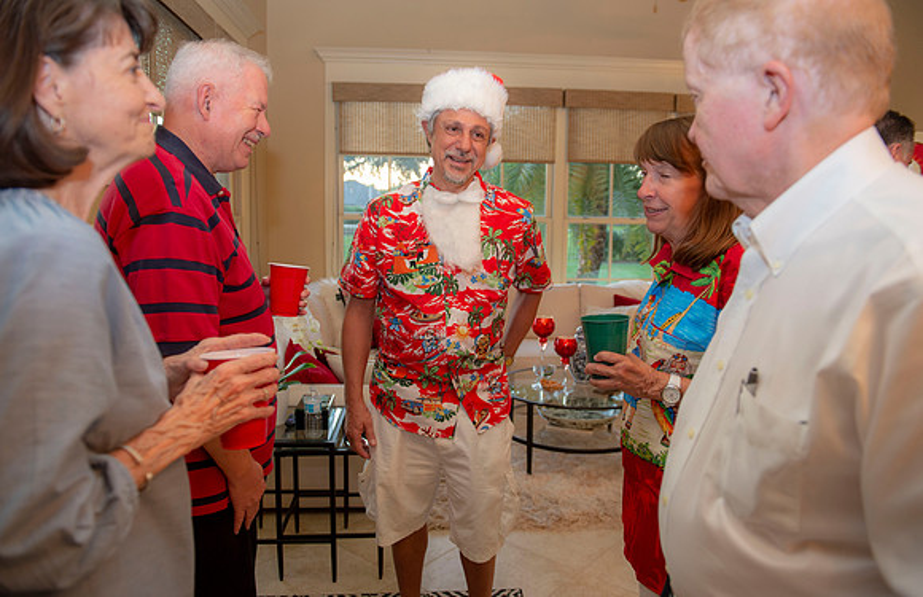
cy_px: 288
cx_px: 459
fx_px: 670
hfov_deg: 69.1
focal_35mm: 26
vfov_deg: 48.0
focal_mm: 26
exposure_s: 1/60
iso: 800
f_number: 3.5
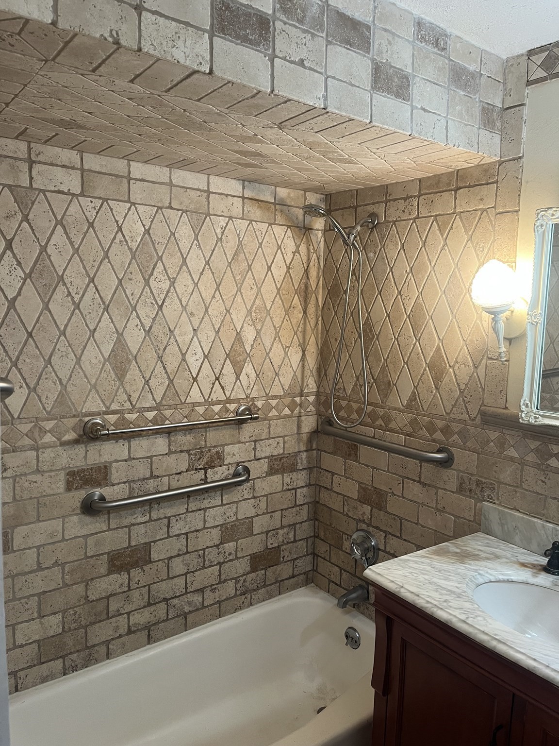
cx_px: 280
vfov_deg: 67.3
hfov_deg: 53.1
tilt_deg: -5.8
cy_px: 373
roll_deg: -1.0
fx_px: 560
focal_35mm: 26
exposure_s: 1/60
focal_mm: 5.1
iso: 125
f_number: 1.6
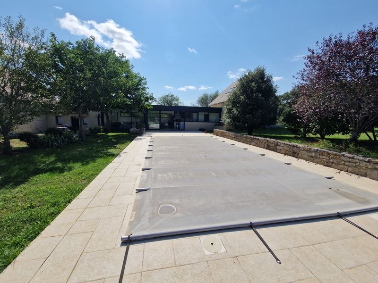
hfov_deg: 106.2
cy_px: 142
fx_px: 142
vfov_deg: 89.9
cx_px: 189
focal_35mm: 13
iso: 50
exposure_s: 1/4496
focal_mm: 2.2
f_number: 2.2
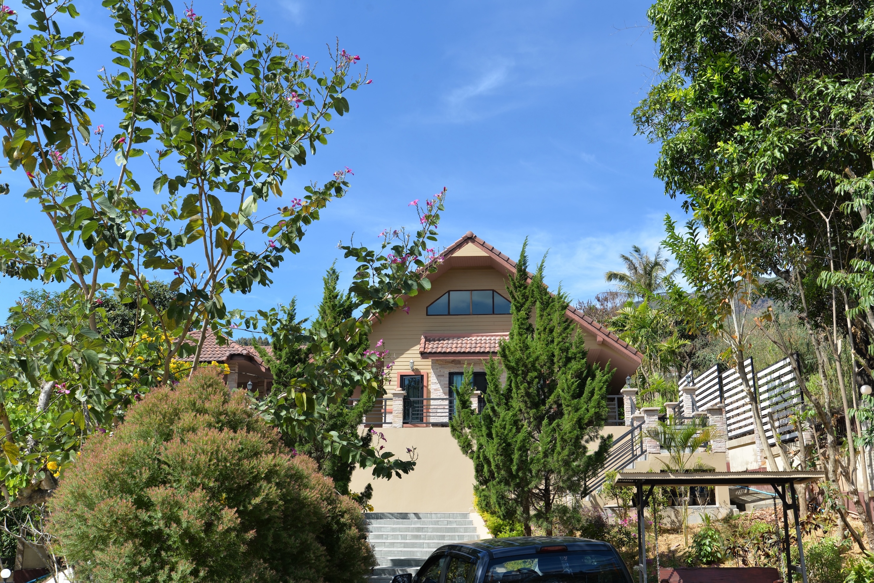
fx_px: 850
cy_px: 292
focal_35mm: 35
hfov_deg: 54.4
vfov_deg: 37.9
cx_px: 437
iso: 125
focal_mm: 35
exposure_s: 1/250
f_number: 8
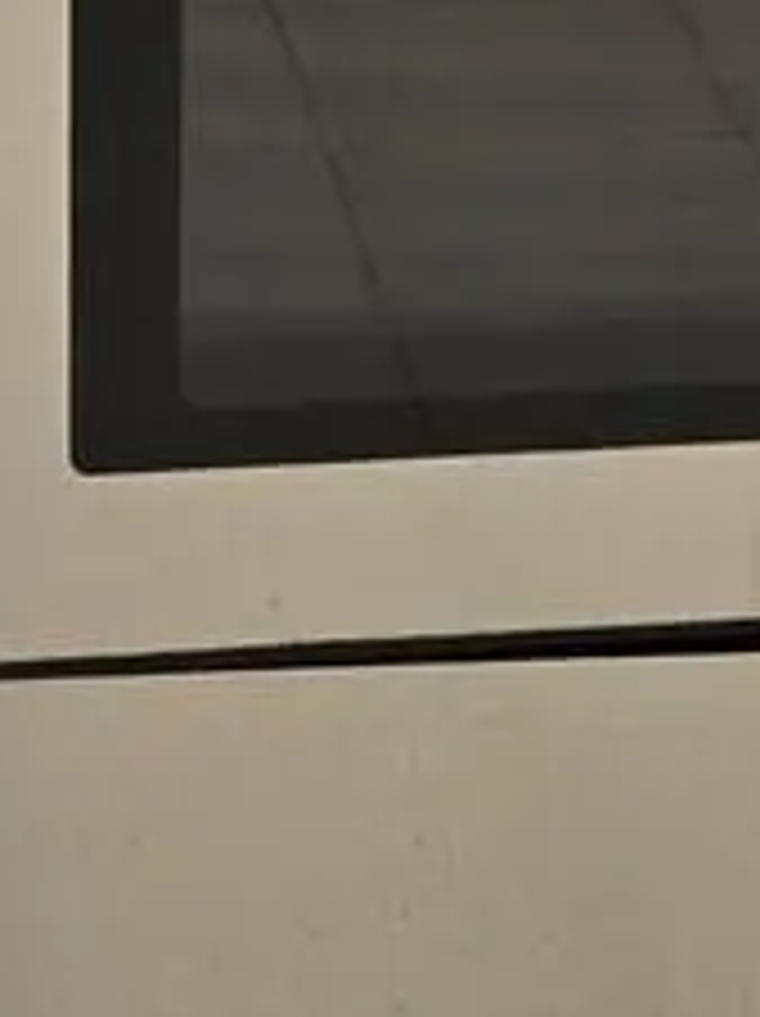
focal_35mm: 163
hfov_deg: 9.1
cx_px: 423
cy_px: -234
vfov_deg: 11.9
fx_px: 4781
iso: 400
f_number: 1.8
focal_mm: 5.4
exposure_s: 1/120
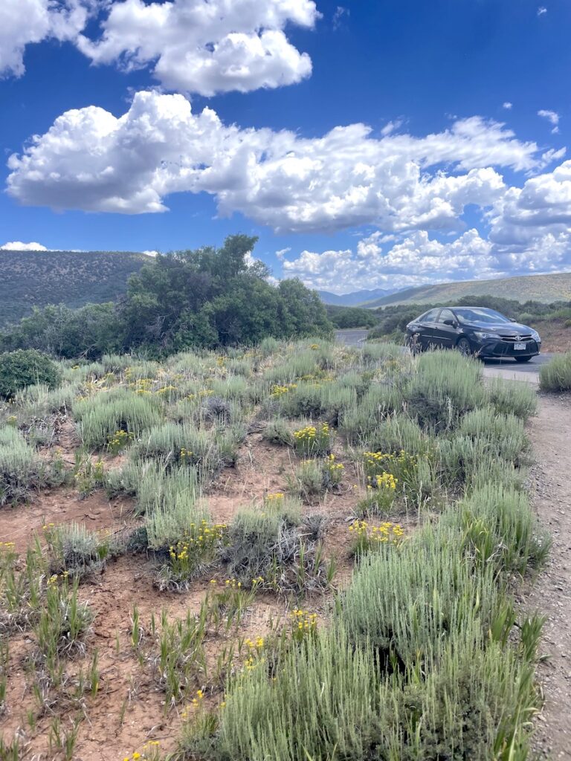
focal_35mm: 26
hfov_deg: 53.1
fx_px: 572
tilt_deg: -6.2
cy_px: 380
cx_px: 286
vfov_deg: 67.3
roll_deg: +0.8
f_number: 1.6
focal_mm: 4.2
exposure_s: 1/849
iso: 32
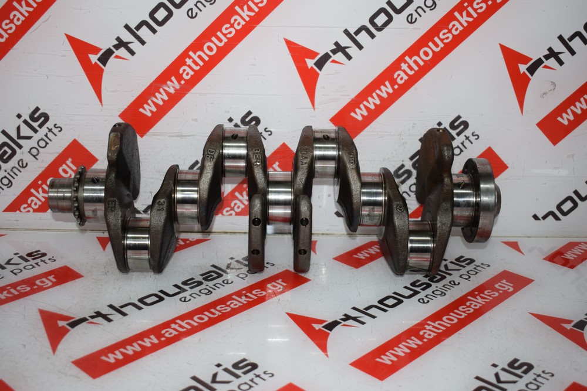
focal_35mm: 46
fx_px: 758
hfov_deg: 42.3
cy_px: 196
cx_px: 294
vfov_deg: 29.0
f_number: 4.2
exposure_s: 1/200
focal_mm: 31
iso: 500
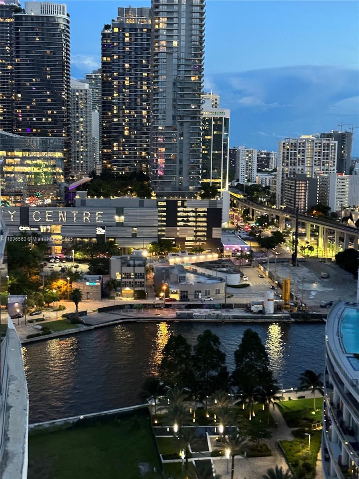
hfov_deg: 30.3
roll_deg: -1.8
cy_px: 240
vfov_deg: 39.7
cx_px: 180
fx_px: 664
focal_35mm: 48
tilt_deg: -5.4
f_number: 1.78
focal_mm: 6.86
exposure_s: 1/30
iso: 640
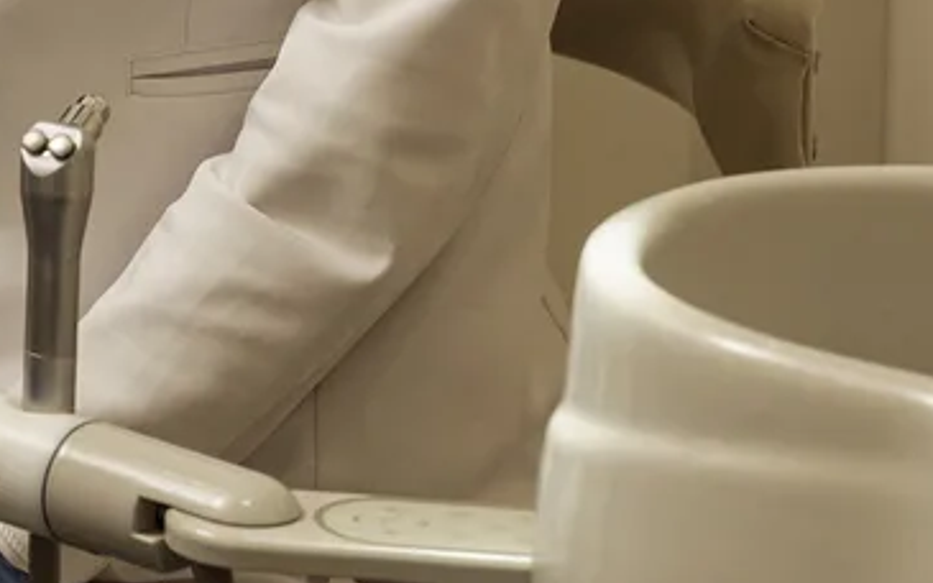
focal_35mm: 236
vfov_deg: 5.4
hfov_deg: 8.5
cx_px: -805
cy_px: -900
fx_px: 6000
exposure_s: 1/250
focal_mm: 44
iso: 320
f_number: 4.5
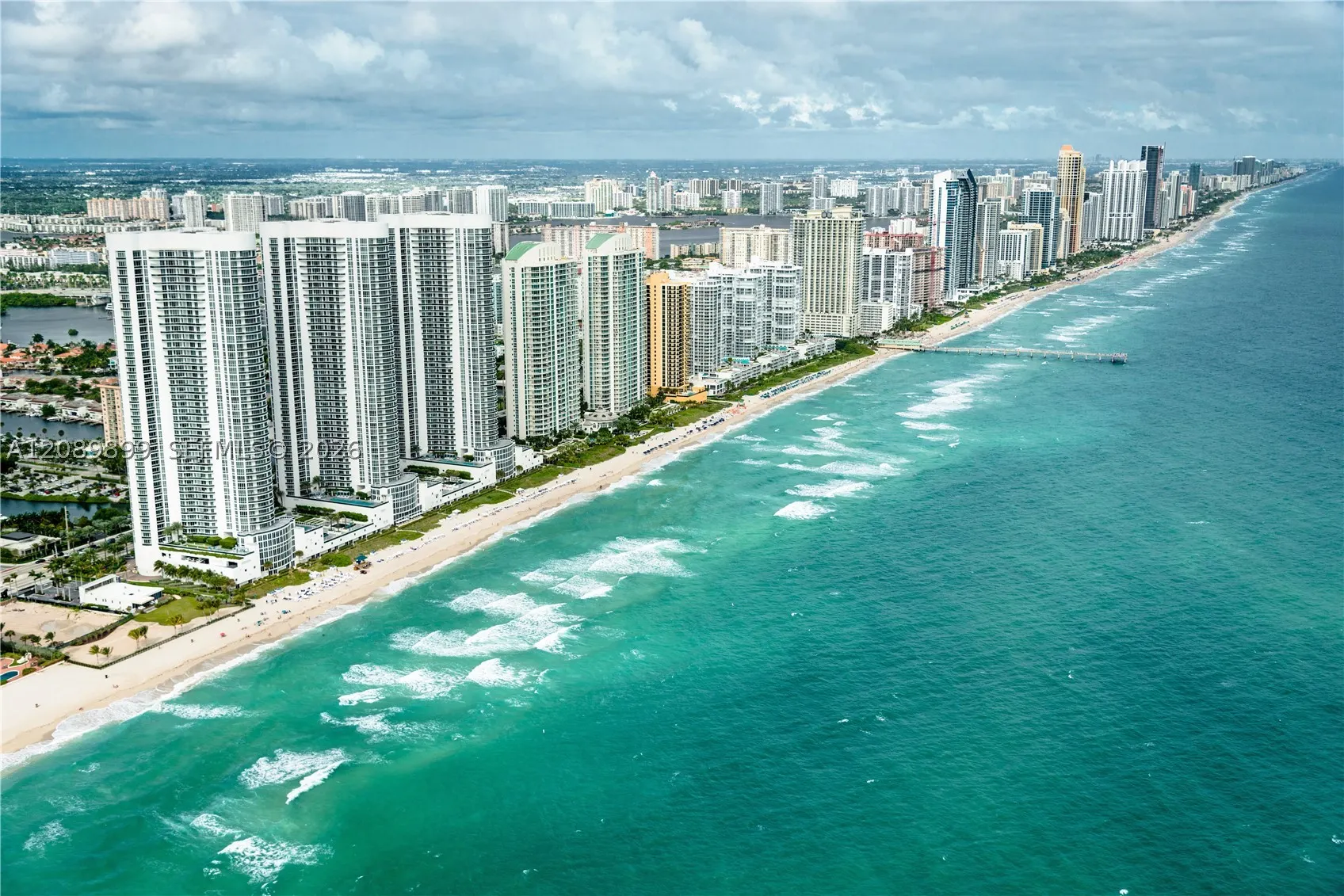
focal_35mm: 34
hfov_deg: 55.8
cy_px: 448
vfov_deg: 38.9
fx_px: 1269
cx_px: 672
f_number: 5
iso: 320
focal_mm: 34
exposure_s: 1/2500
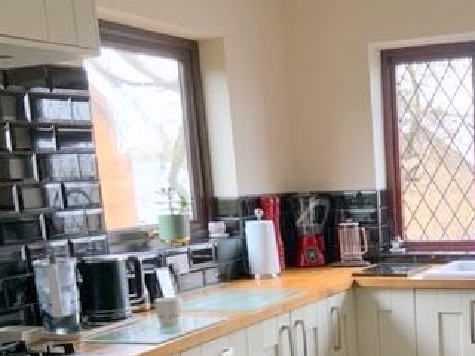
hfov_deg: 32.0
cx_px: 408
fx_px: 796
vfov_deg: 24.5
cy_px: 322
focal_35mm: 58
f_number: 1.8
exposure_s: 1/60
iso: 160
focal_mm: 3
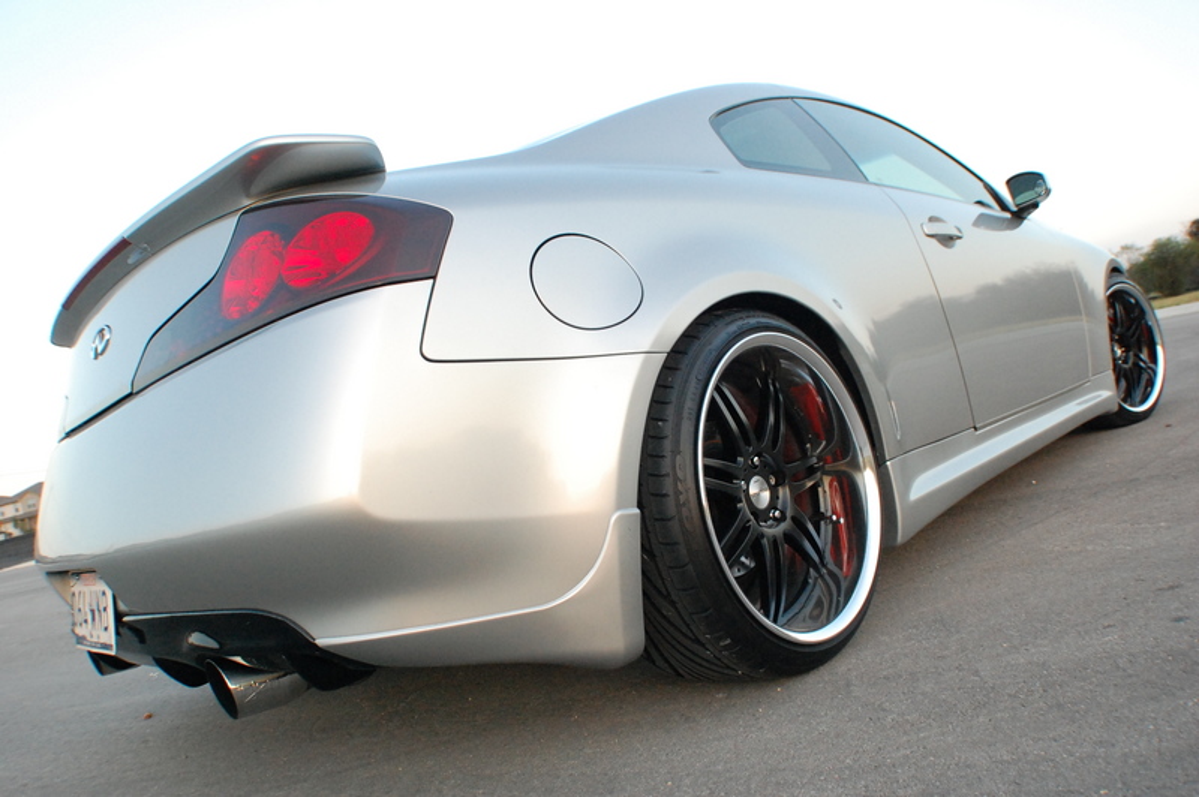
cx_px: 600
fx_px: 1148
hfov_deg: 55.1
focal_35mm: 34
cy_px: 398
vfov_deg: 38.3
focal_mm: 23
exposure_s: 1/320
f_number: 5.6
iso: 1600
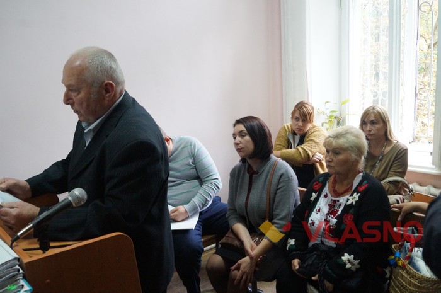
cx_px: 220
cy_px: 146
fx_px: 367
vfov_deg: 43.5
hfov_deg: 62.0
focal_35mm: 30
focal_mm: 20
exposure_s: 1/50
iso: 3200
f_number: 6.3
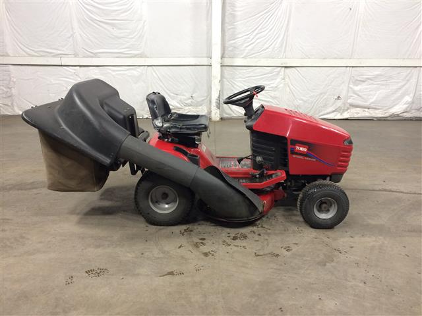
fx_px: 354
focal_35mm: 29
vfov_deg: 48.2
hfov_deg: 61.7
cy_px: 158
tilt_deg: -18.3
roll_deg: +0.5
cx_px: 211
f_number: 2.2
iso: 100
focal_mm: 4.15
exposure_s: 1/30
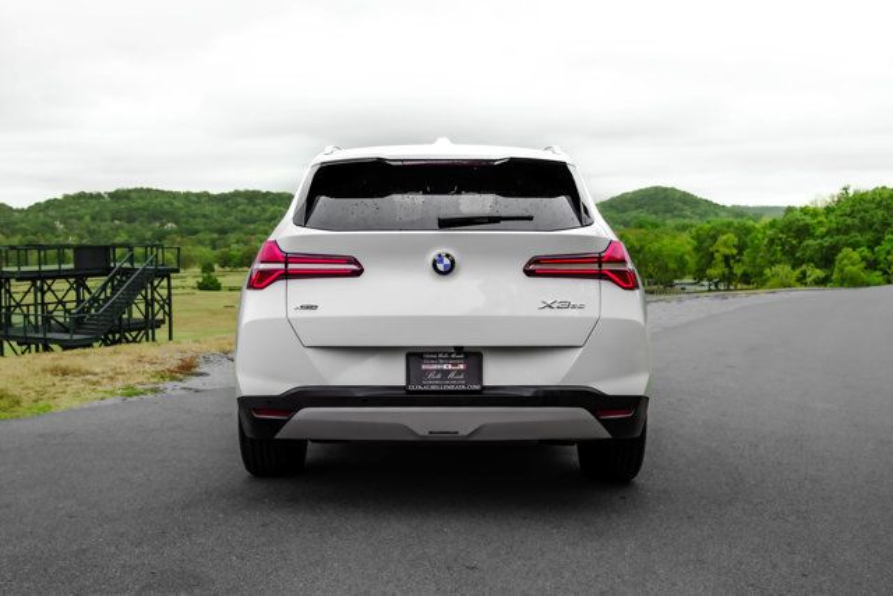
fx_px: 1067
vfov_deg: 31.2
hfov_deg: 45.4
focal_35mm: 43
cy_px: 298
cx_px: 446
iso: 640
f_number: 8
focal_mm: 42
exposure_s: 1/640
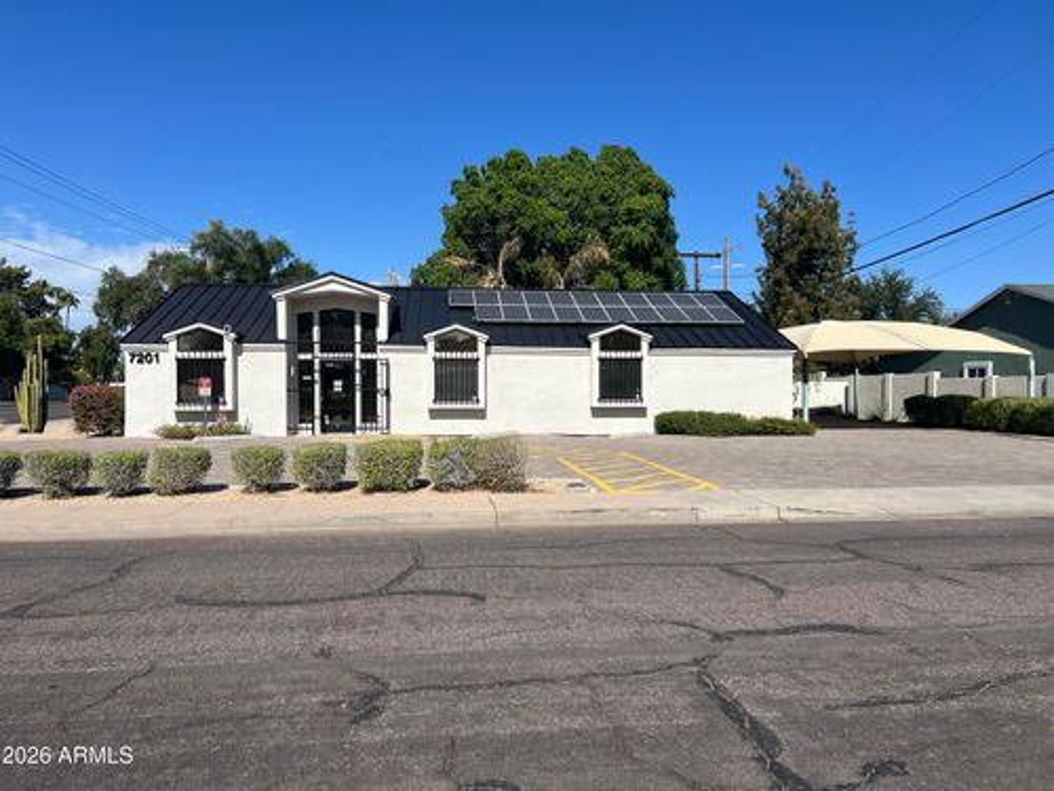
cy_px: 396
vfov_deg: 53.1
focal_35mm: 26
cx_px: 527
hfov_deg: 67.3
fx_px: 792
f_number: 1.5
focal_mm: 5.7
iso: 50
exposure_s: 1/6211
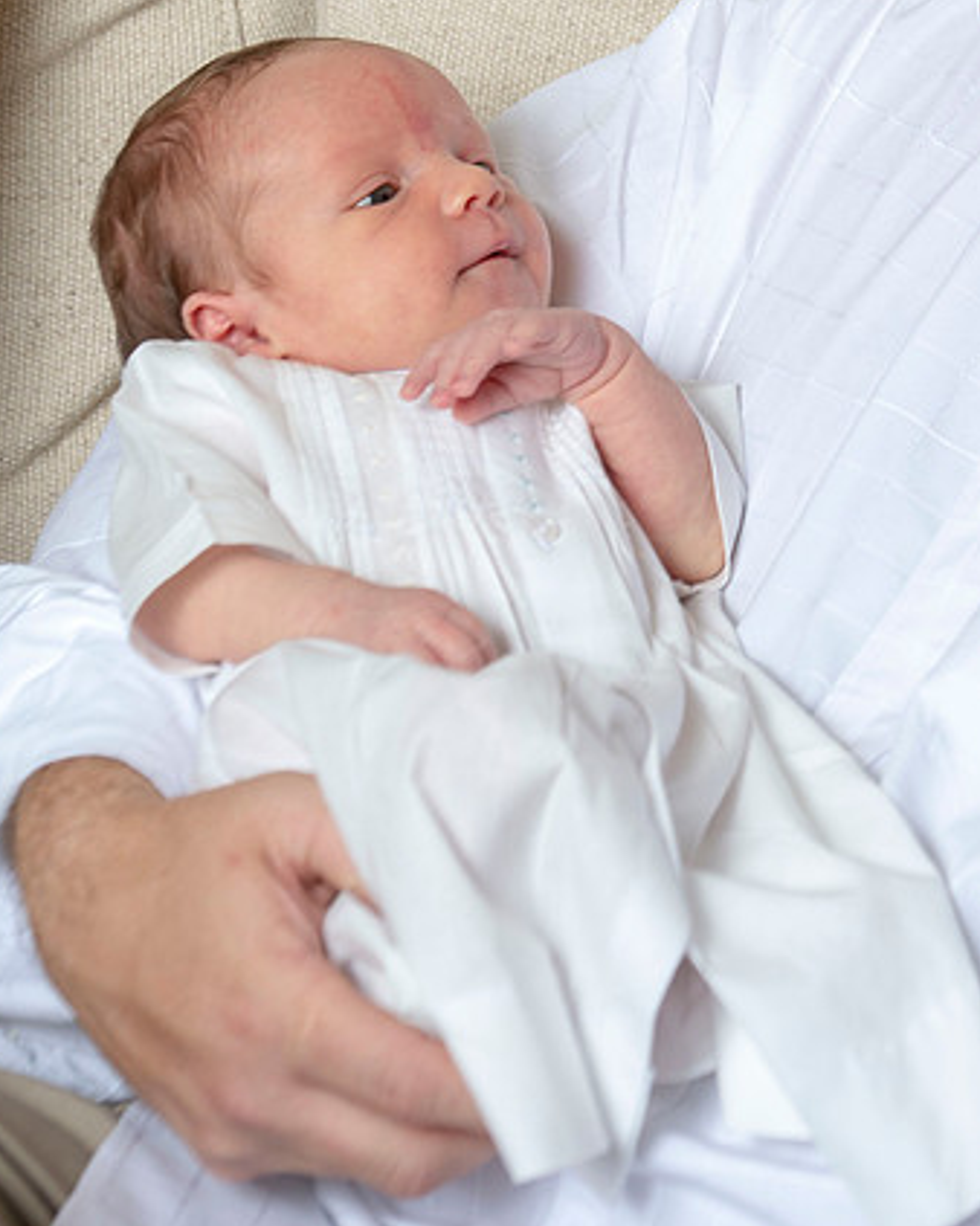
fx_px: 8526
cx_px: 766
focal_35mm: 235
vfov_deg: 8.2
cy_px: 240
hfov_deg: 6.6
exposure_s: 1/160
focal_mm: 102
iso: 200
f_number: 5.6
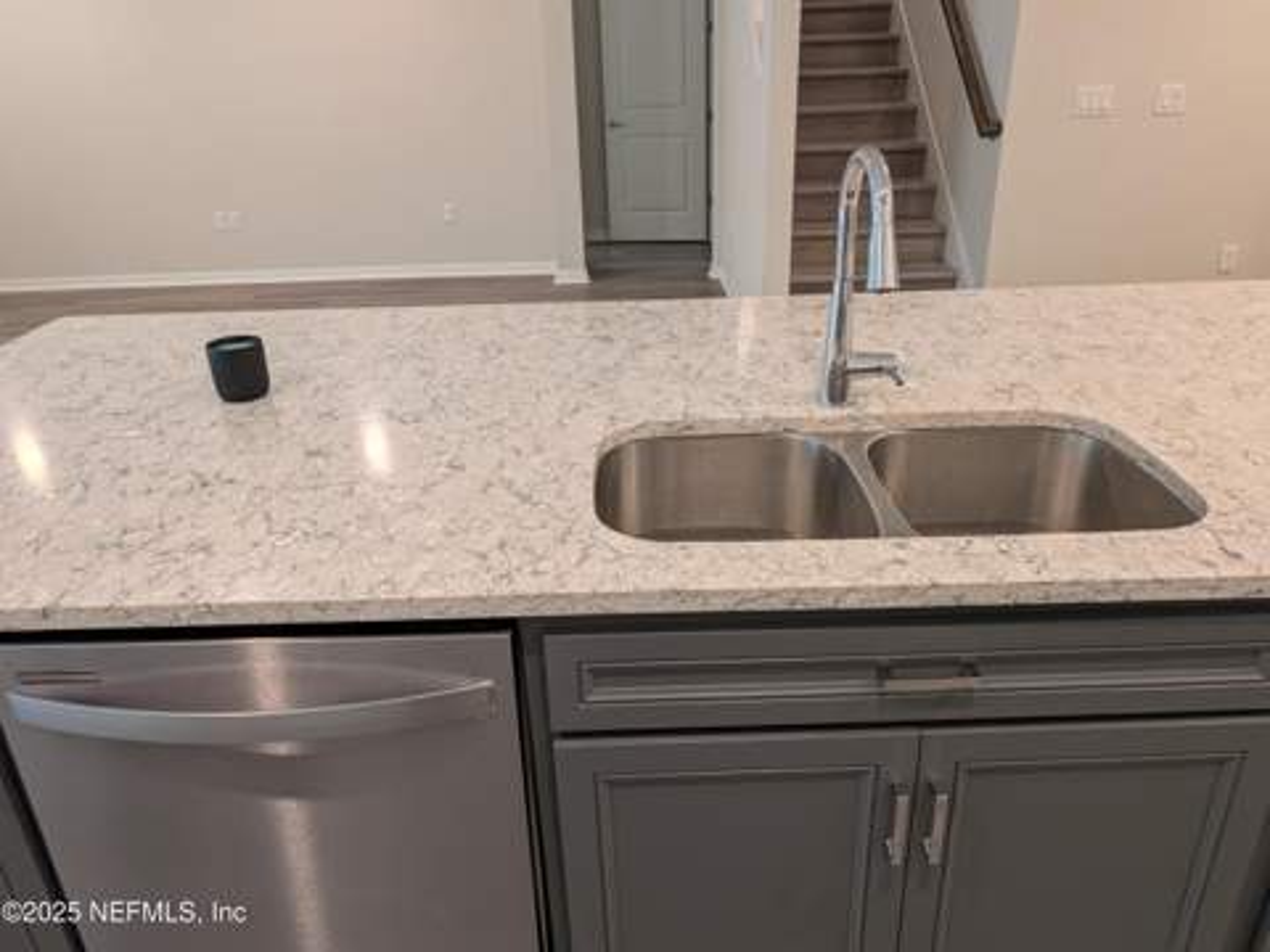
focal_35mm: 24
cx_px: 635
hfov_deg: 71.6
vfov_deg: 56.8
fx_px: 881
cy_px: 476
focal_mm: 6.9
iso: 32
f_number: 1.68
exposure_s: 1/57.7
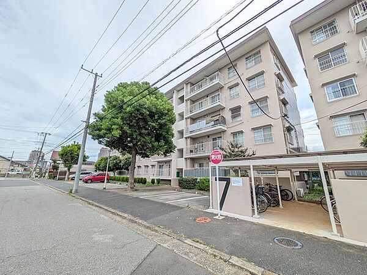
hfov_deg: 102.1
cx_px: 184
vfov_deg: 85.7
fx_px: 148
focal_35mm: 14
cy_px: 138
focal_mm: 1.83
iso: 51
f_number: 2.2
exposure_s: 1/1783
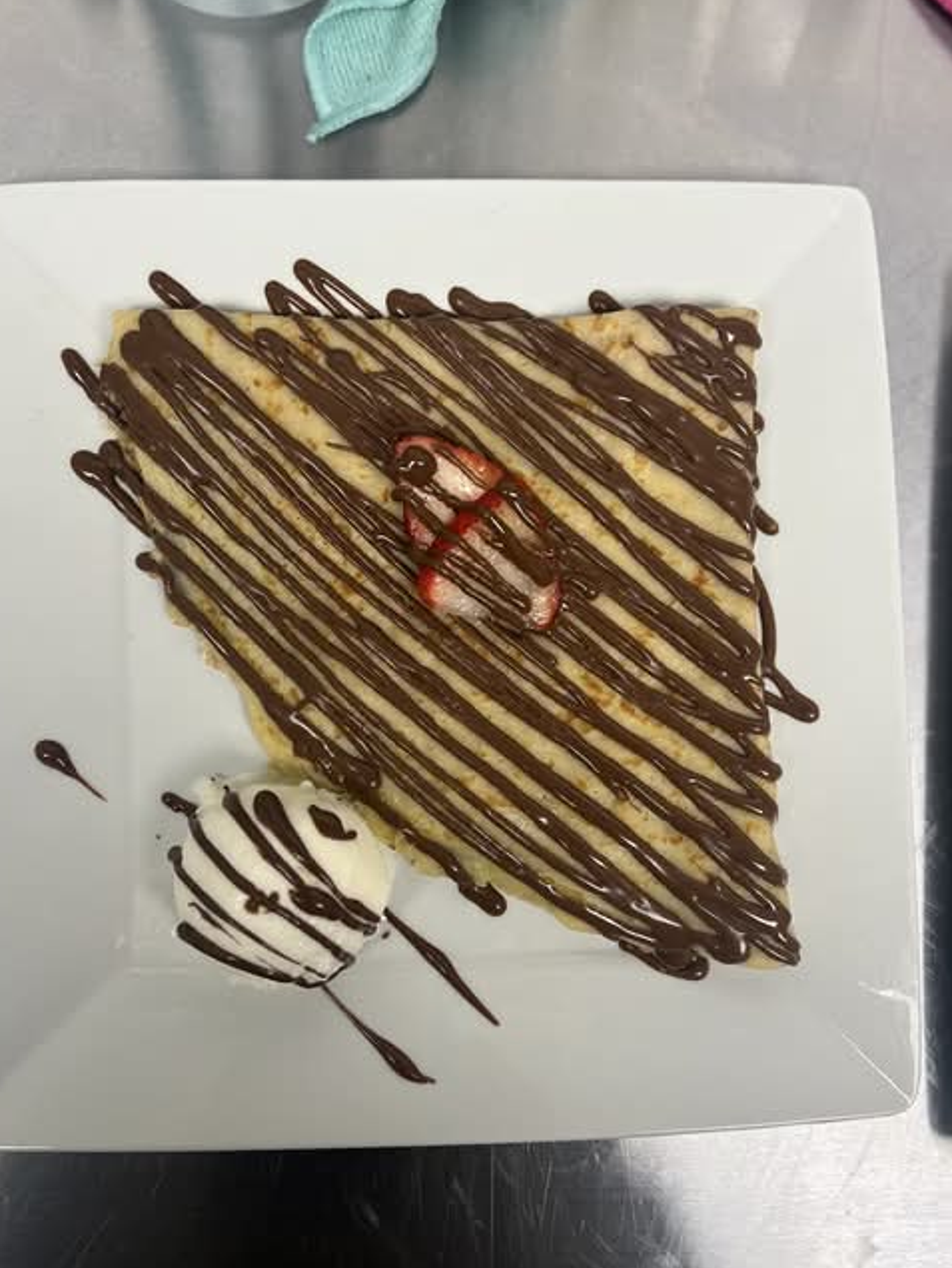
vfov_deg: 59.9
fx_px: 1099
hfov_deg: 46.8
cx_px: 465
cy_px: 658
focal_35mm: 30
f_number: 1.5
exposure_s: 1/120
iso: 80
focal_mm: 5.7
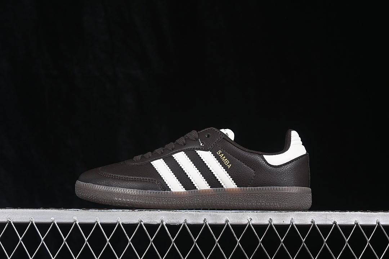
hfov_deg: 27.0
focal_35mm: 75
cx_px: 194
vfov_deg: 18.2
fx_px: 810
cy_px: 130
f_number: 6.3
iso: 160
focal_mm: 50
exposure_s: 1/60
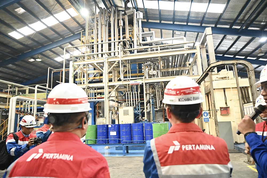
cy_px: 89
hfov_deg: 73.8
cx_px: 134
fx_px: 178
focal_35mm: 24
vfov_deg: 53.1
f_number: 4
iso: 20000
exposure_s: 1/200
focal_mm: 24
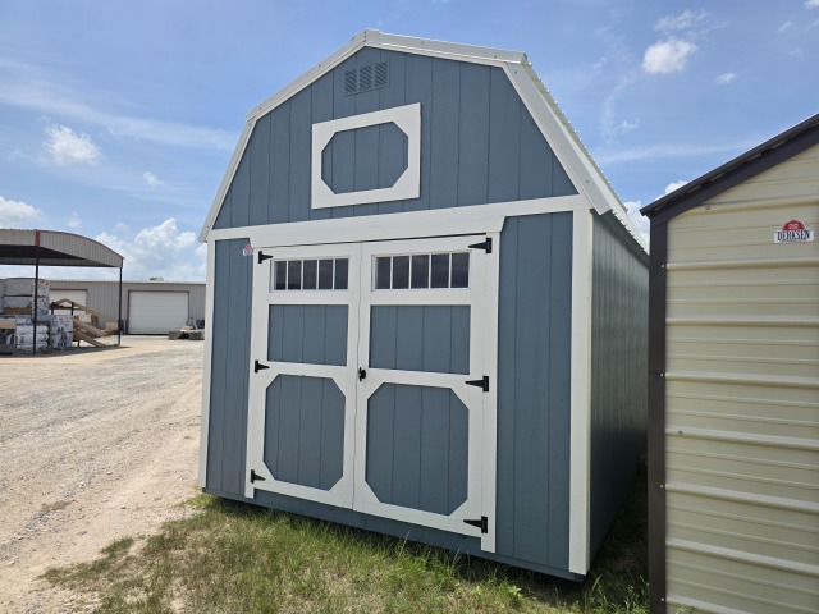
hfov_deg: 73.9
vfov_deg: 58.9
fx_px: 544
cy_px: 307
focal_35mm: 23
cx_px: 410
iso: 80
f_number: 1.7
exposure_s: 1/7626
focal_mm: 6.3
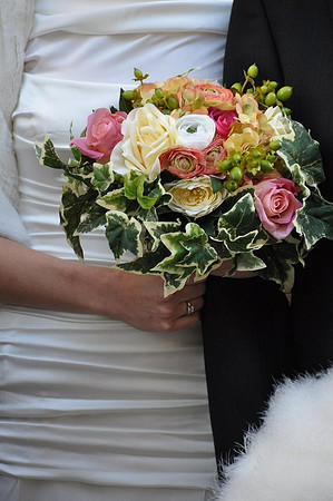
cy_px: 250
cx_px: 166
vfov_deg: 8.1
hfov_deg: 5.4
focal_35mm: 255
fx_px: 3546
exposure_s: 1/200
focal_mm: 170
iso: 900
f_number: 5.6
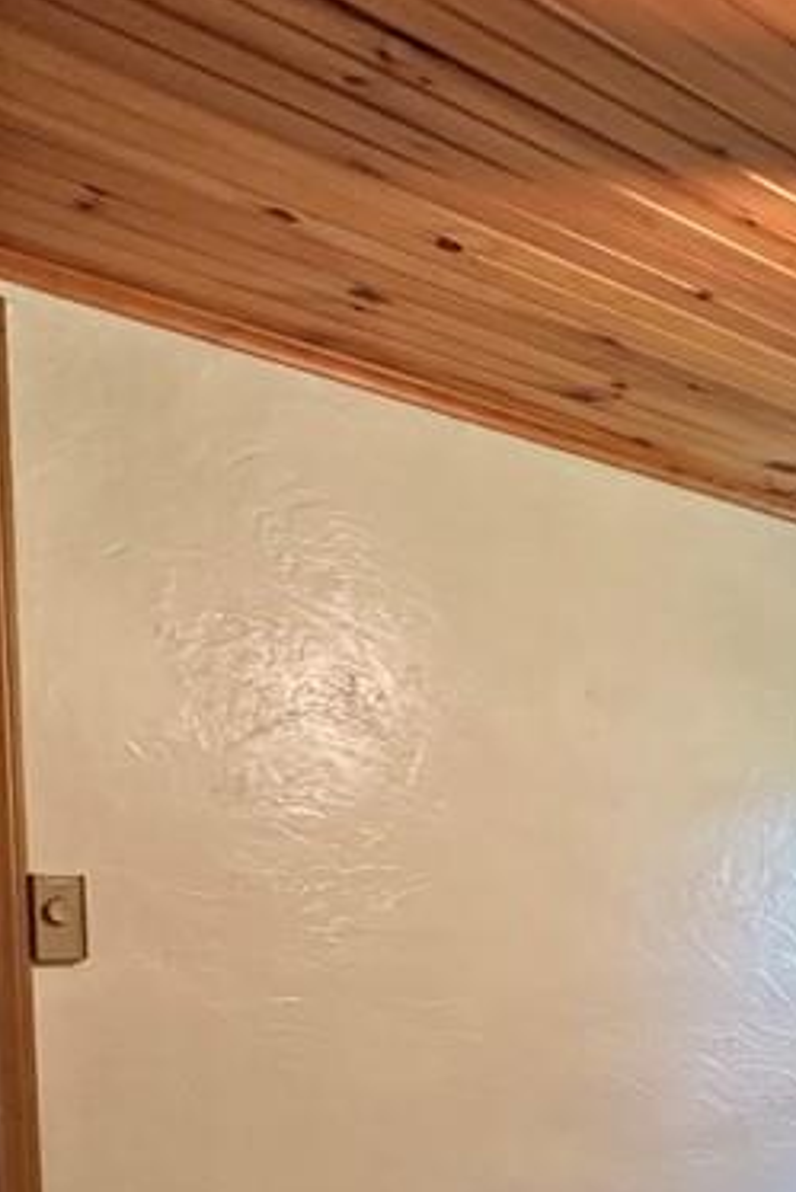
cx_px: 815
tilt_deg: -4.4
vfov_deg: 44.5
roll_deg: -0.5
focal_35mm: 40
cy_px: 1048
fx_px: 1325
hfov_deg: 30.8
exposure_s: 1/60
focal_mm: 2.22
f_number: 2.2
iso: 400
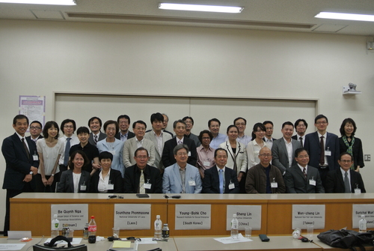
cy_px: 126
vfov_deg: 36.1
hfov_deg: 51.8
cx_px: 187
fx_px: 385
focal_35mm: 37
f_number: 4
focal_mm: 14
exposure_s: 1/60
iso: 280
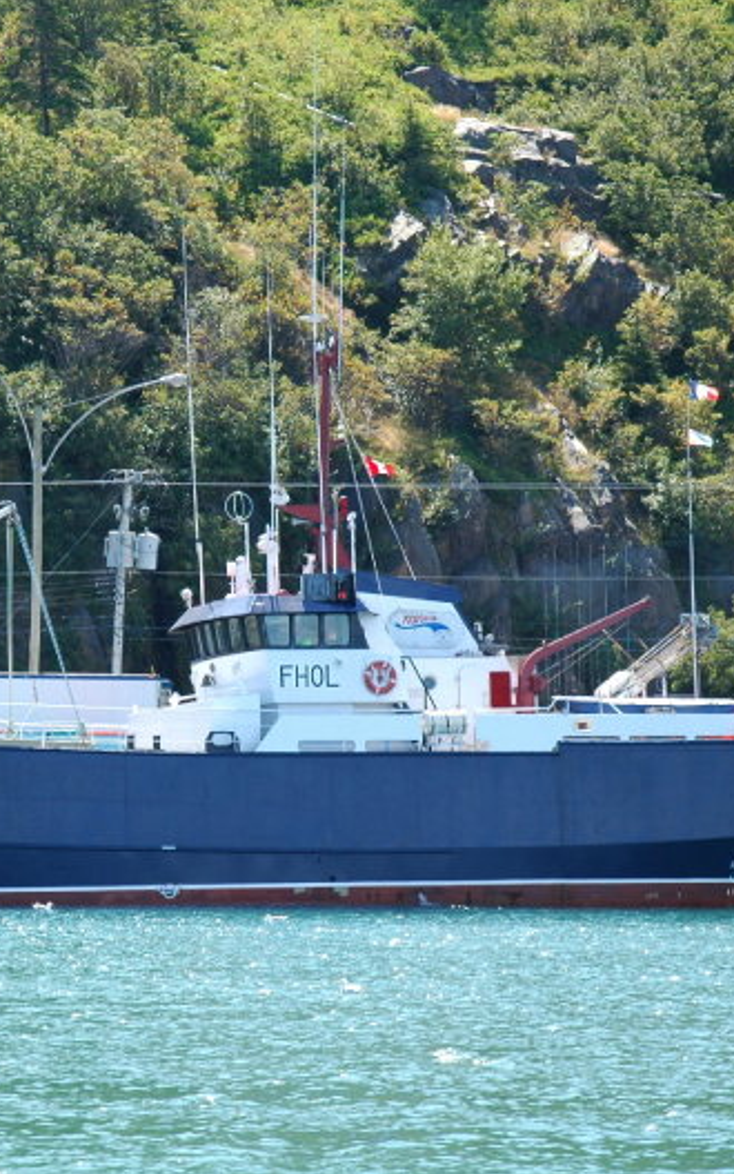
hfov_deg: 7.1
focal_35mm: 185
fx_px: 5921
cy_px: 585
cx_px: 142
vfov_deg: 11.3
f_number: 8
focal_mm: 80
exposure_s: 1/160
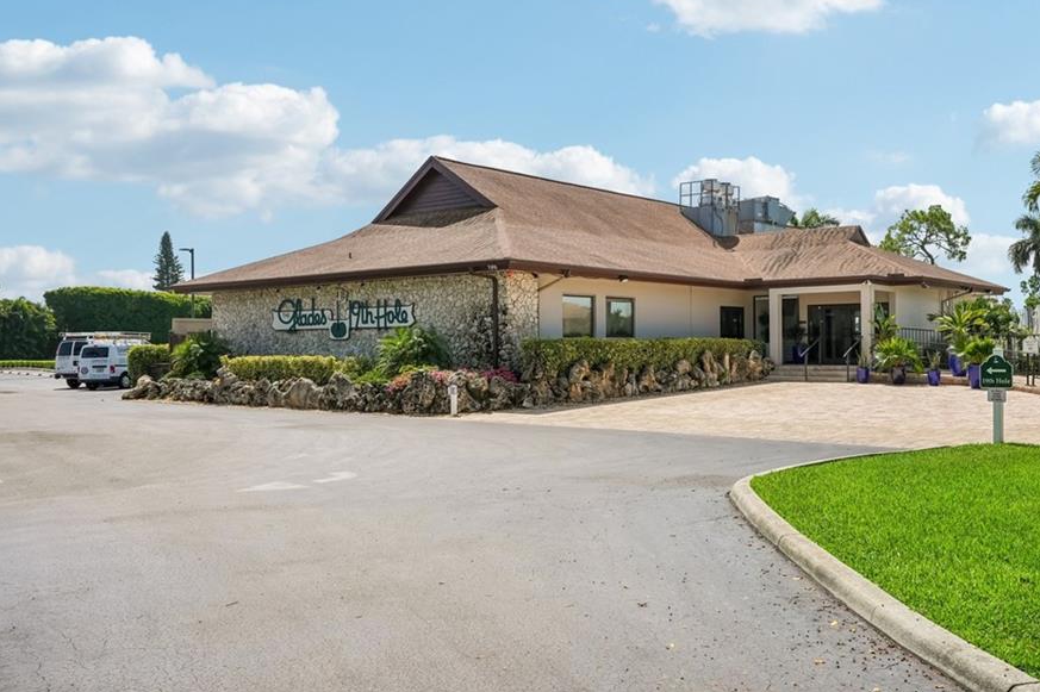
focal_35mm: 35
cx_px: 590
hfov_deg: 54.8
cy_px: 339
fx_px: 999
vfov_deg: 38.2
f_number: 8
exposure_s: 1/1600
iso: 400
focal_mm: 29.5
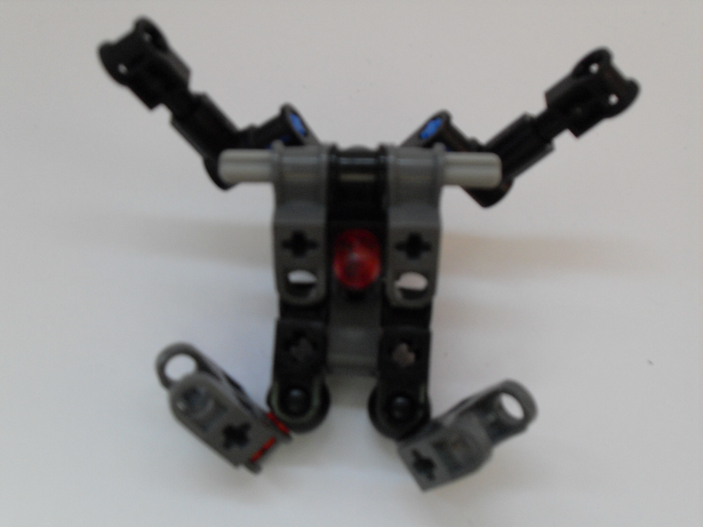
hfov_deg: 44.8
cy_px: 264
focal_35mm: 42
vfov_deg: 34.3
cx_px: 352
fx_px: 853
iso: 200
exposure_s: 1/30
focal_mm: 7.1
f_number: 3.1
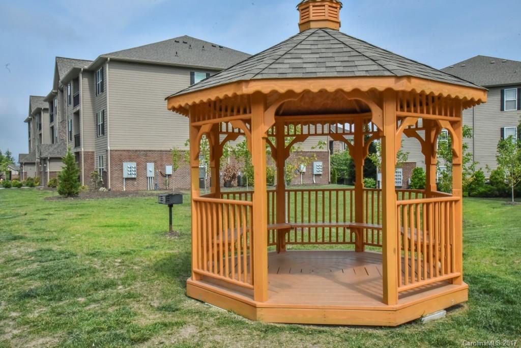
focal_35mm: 34
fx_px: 492
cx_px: 260
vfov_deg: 38.9
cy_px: 174
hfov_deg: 55.8
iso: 4000
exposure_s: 1/640
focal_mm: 34
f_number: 22
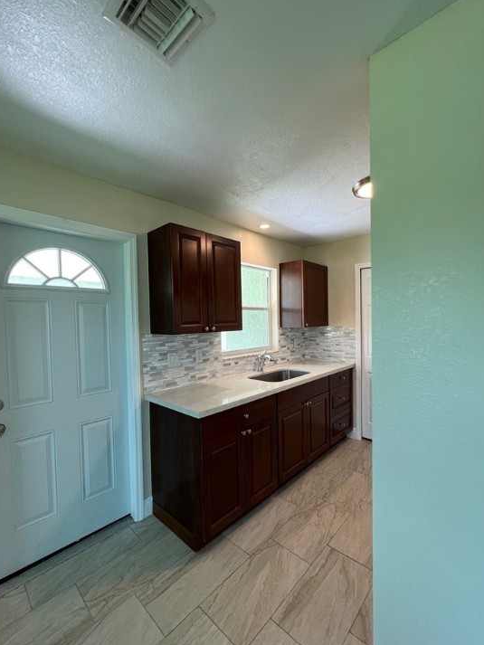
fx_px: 261
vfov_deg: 102.0
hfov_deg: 85.7
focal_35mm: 14
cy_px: 329
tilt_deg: -0.9
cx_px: 235
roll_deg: +0.5
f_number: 1.8
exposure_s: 1/120
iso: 100
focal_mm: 1.57
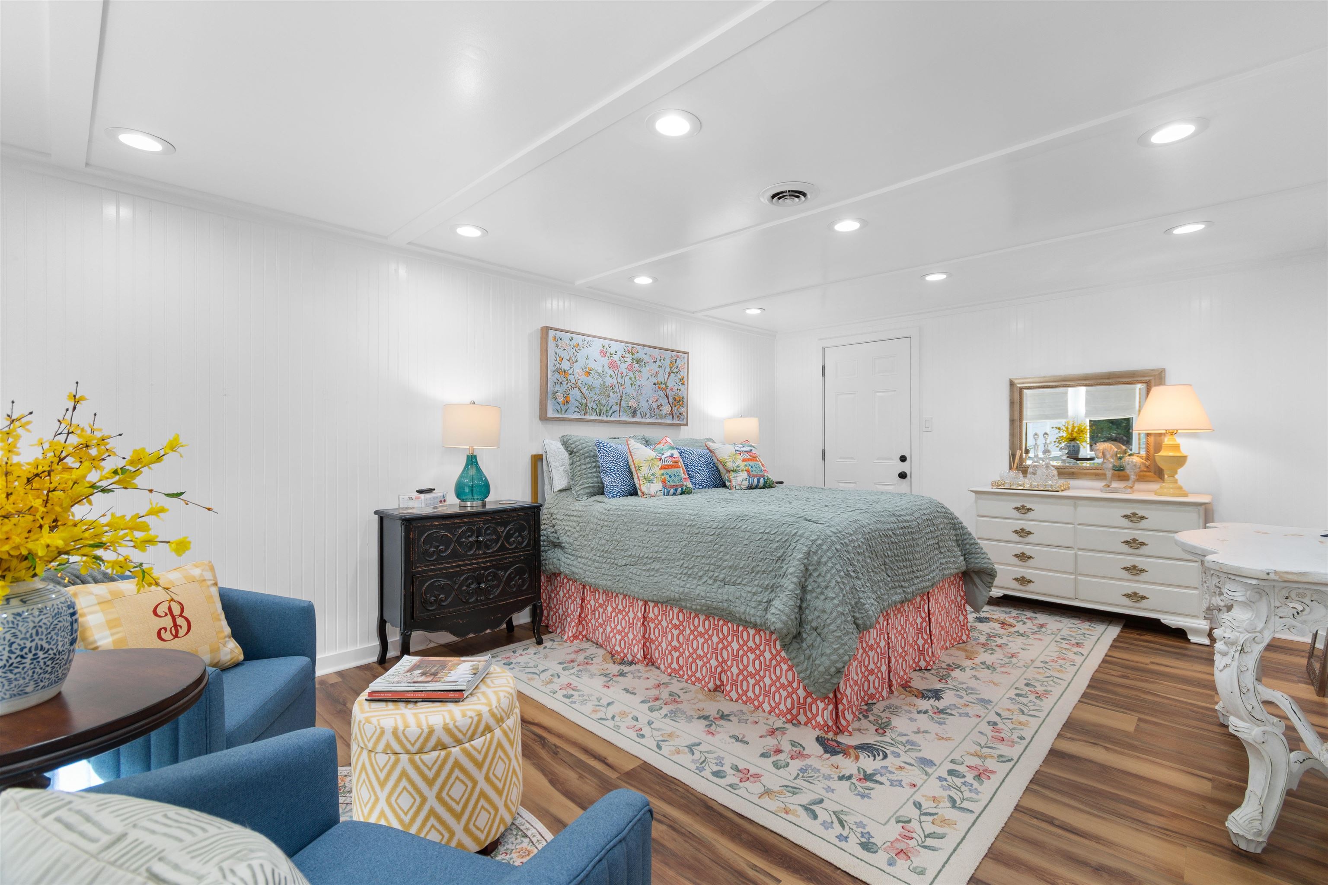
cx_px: 664
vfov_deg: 77.3
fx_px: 553
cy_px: 442
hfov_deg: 100.4
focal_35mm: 15
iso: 100
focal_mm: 10
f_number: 4.5
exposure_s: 1/15
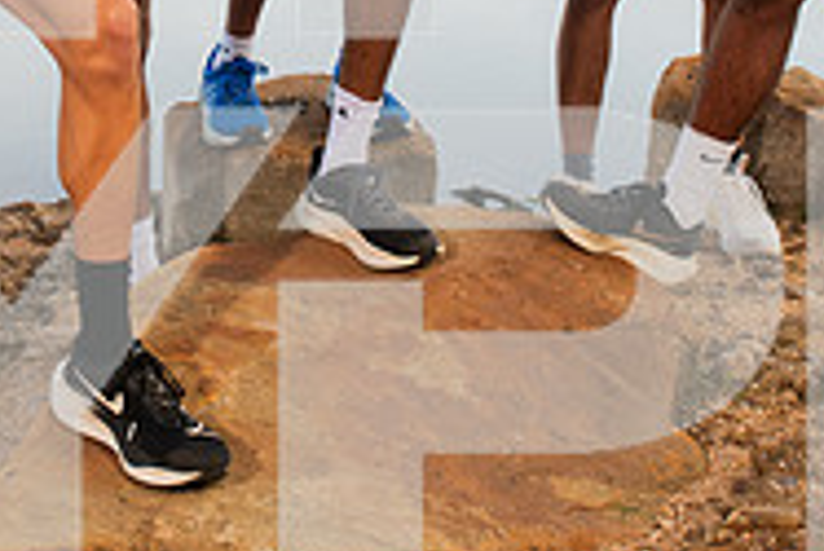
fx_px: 2268
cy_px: -192
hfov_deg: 20.4
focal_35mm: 99
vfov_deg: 13.3
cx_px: 207
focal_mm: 32
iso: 500
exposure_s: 1/320
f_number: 7.1
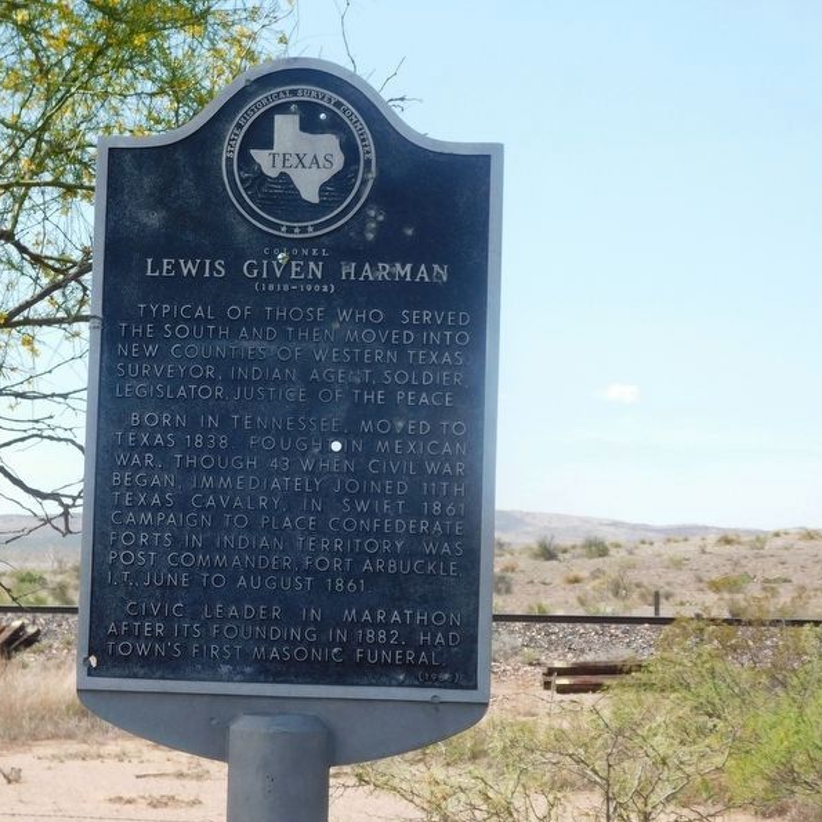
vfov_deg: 18.3
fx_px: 2552
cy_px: 413
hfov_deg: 18.3
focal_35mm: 95
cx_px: 298
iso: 125
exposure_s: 1/500
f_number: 4.4
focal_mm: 14.2
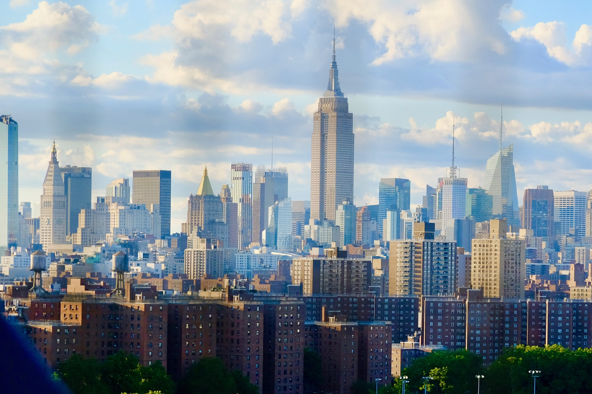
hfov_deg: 13.8
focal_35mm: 148
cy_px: 311
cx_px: 510
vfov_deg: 9.3
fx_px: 2433
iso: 800
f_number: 2.8
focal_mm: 55
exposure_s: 1/3000
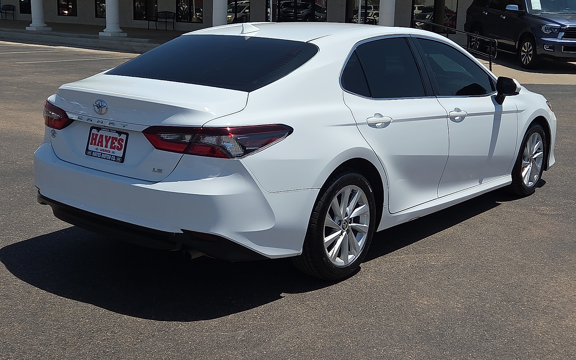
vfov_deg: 27.4
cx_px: 290
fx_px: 738
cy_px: 156
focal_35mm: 47
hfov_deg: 42.7
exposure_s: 1/10000
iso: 64
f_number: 1.8
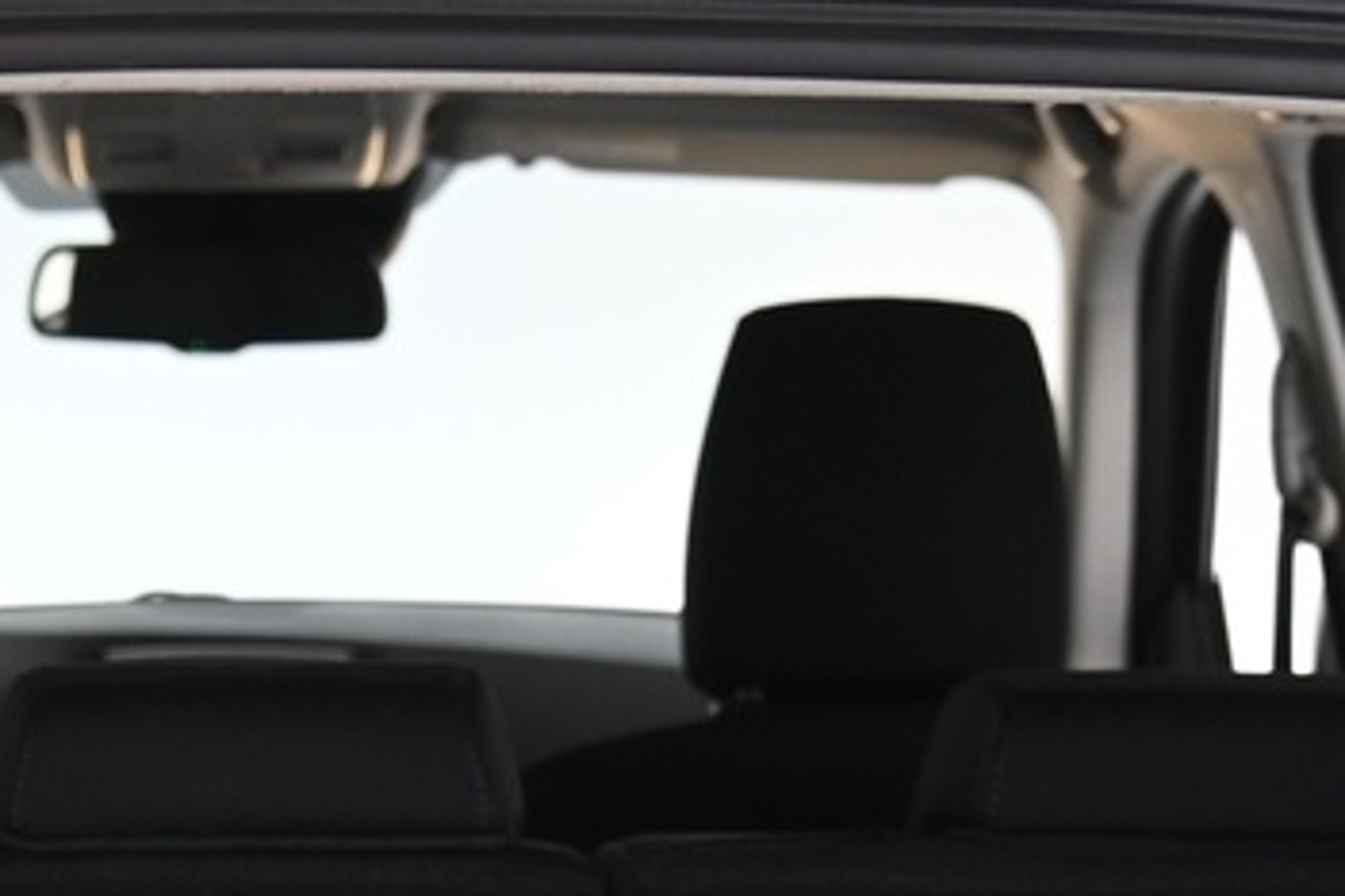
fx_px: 4147
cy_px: 1999
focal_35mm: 111
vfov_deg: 10.8
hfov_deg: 18.3
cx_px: 272
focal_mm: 24
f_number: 4
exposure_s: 1/20
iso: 1000
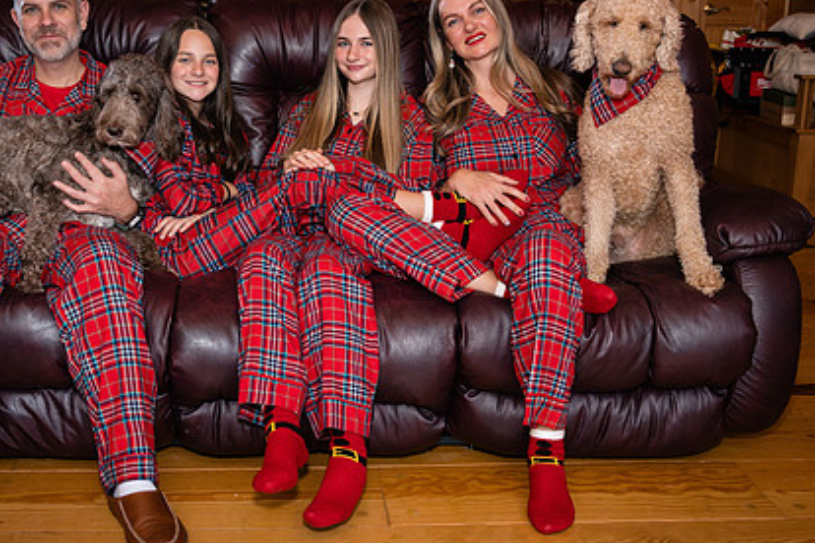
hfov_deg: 40.3
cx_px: 362
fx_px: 1109
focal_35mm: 49
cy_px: 211
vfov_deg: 27.5
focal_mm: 35
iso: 400
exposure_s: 1/250
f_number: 3.5
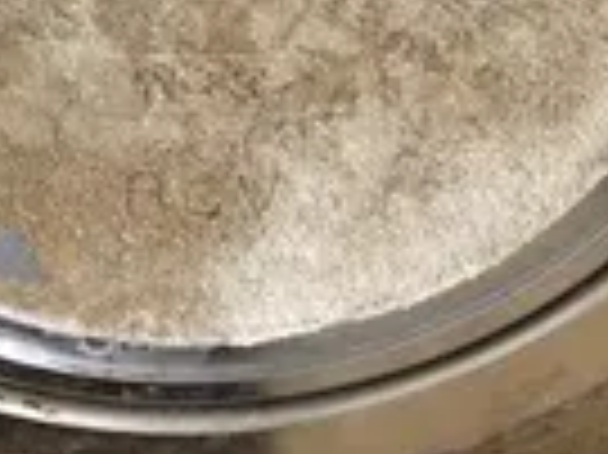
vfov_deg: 13.7
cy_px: -121
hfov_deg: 18.9
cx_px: 221
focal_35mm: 104
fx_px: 1825
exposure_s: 1/20
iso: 250
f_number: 2.4
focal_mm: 4.28
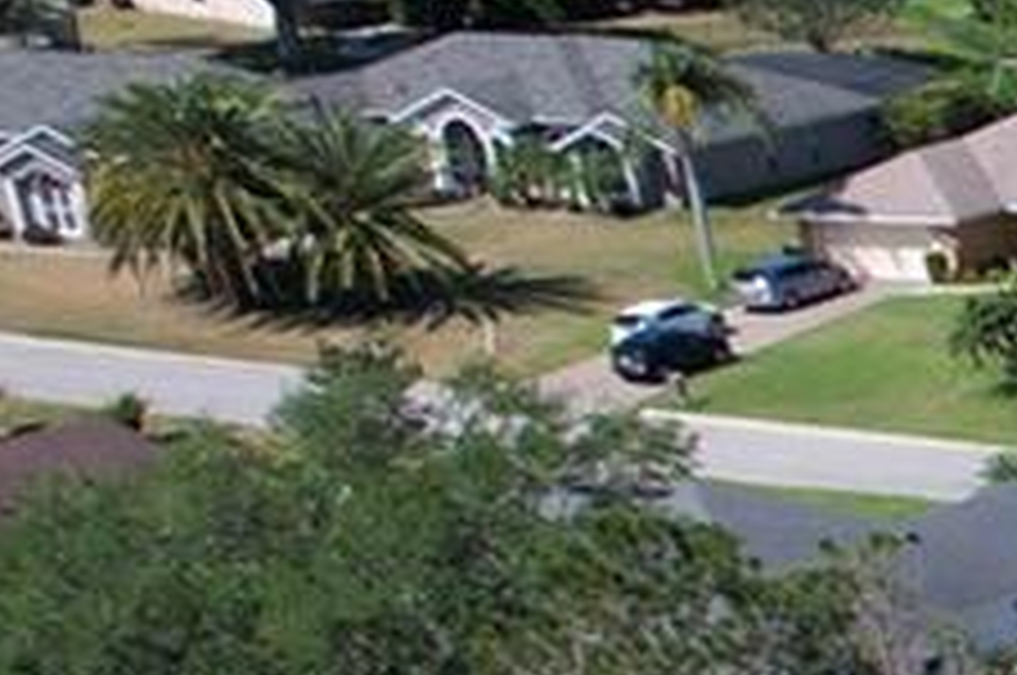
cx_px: 3231
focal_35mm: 156
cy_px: 1156
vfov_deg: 8.5
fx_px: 4401
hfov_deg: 9.6
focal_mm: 8.38
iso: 120
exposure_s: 1/2000
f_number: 2.8
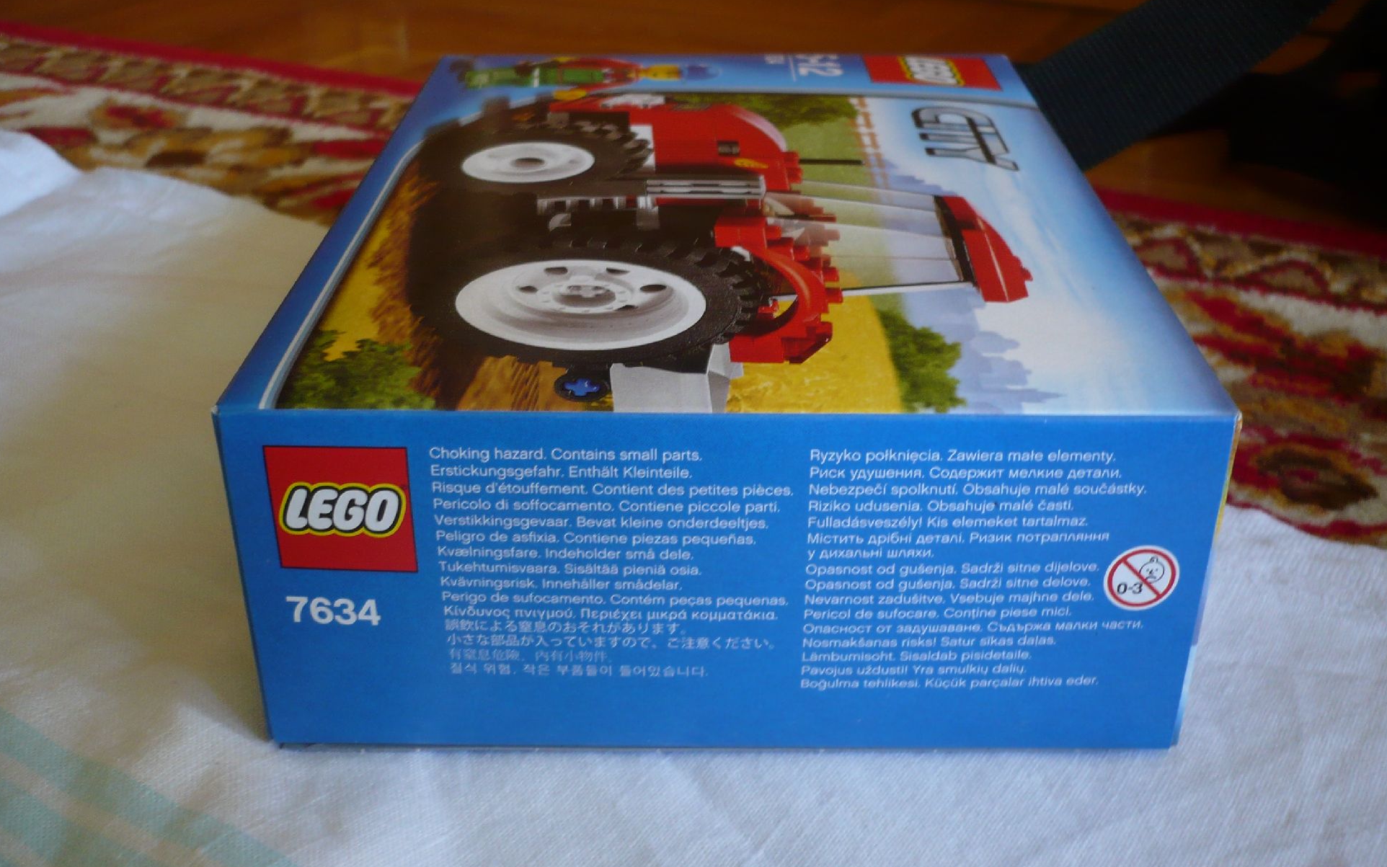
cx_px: 708
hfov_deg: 51.5
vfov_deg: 33.6
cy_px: 436
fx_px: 1437
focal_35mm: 38
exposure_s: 1/30
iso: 125
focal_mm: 5.8
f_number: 2.8
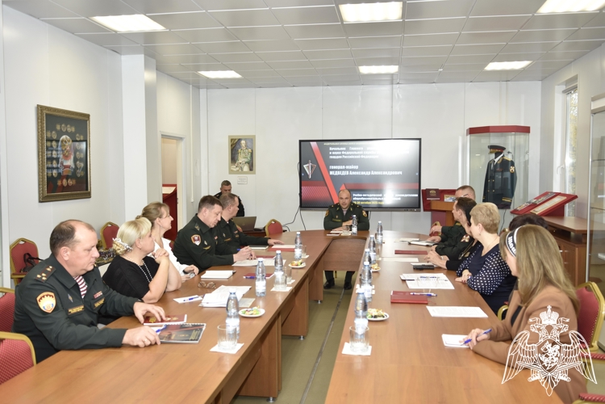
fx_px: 555
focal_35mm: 33
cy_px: 202
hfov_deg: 57.2
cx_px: 302
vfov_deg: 40.0
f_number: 3.5
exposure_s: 1/250
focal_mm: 22
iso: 640
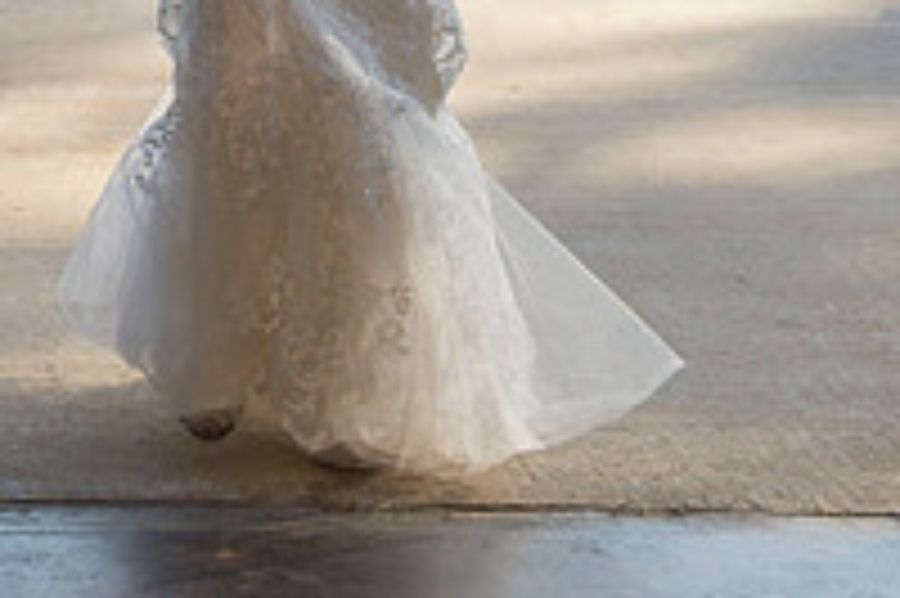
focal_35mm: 151
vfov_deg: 9.0
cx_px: -63
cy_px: -58
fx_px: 3772
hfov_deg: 13.4
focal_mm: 52
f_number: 8
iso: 1600
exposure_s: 1/2000
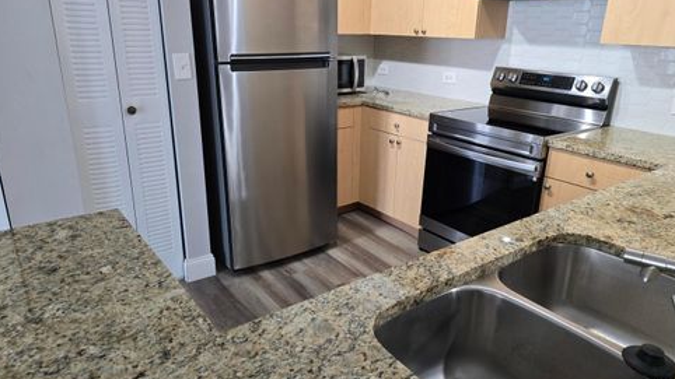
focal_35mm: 26
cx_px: 342
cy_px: 181
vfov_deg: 44.4
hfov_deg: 71.9
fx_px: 465
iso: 400
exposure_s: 1/120
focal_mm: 6.3
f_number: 1.7
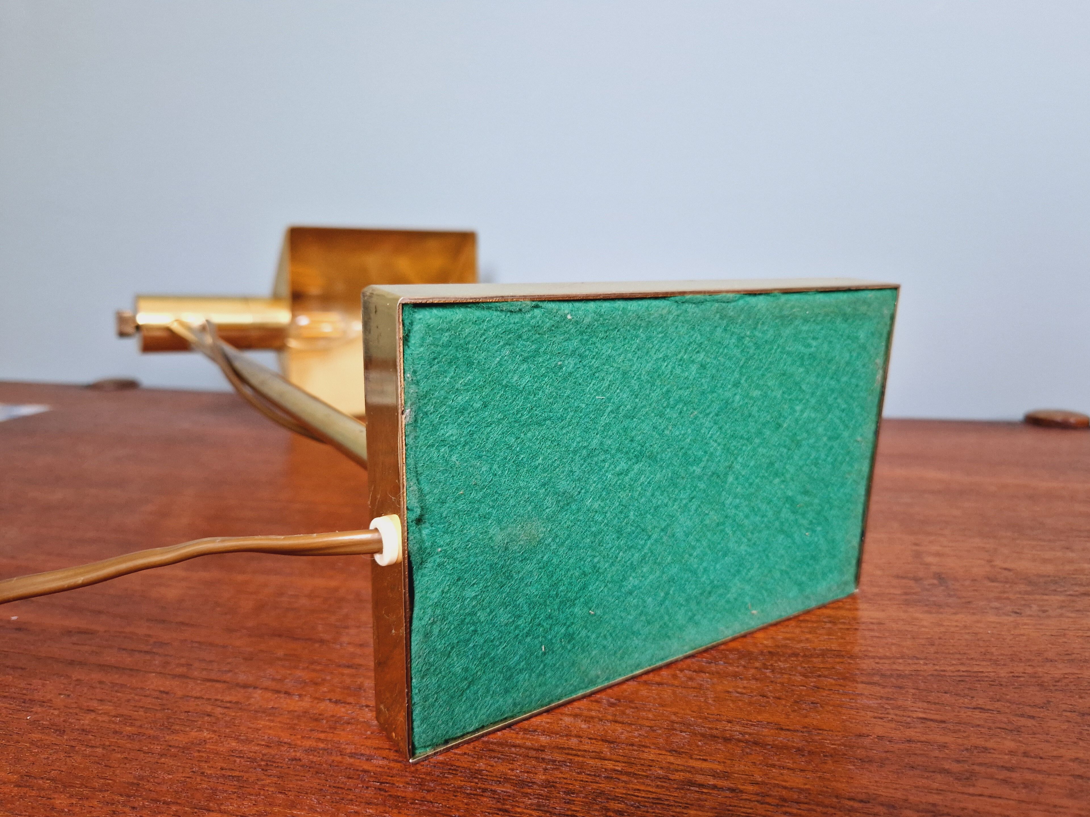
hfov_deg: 71.6
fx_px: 756
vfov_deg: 56.8
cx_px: 568
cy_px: 421
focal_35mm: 24
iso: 500
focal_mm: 5.4
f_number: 1.8
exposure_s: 1/100
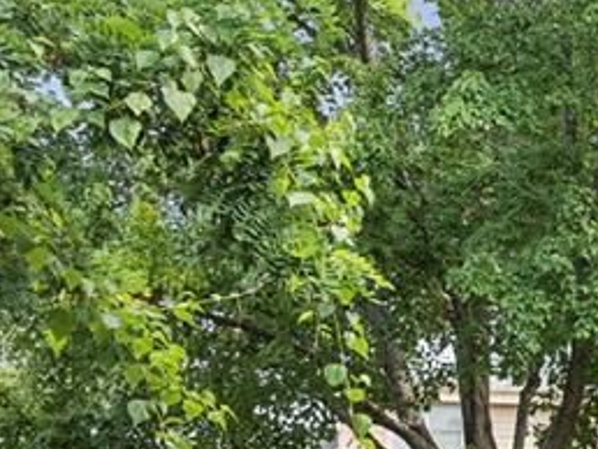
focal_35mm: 95
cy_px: 625
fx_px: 1643
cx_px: 1035
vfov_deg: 14.7
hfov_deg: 17.3
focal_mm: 12.3
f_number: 2.8
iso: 110
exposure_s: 1/15
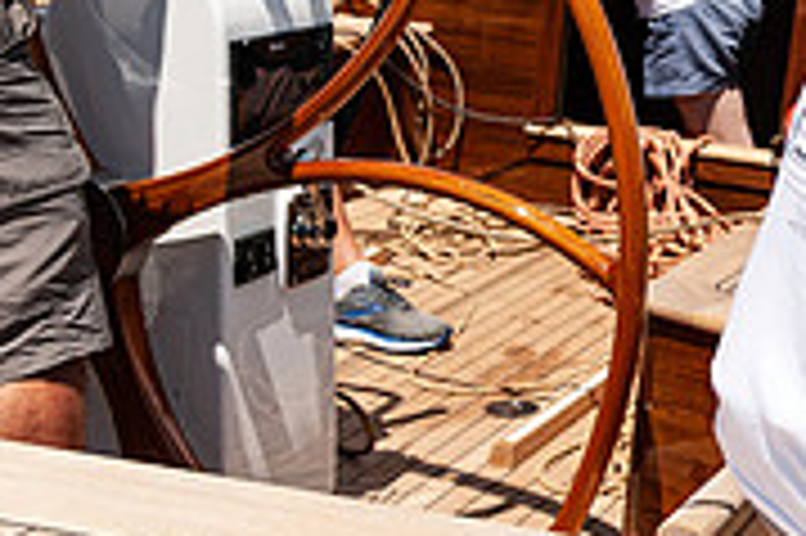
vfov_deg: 15.8
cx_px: 1229
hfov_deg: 21.0
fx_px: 1812
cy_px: -194
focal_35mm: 81
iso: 250
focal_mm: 24
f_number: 5
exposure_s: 1/2500
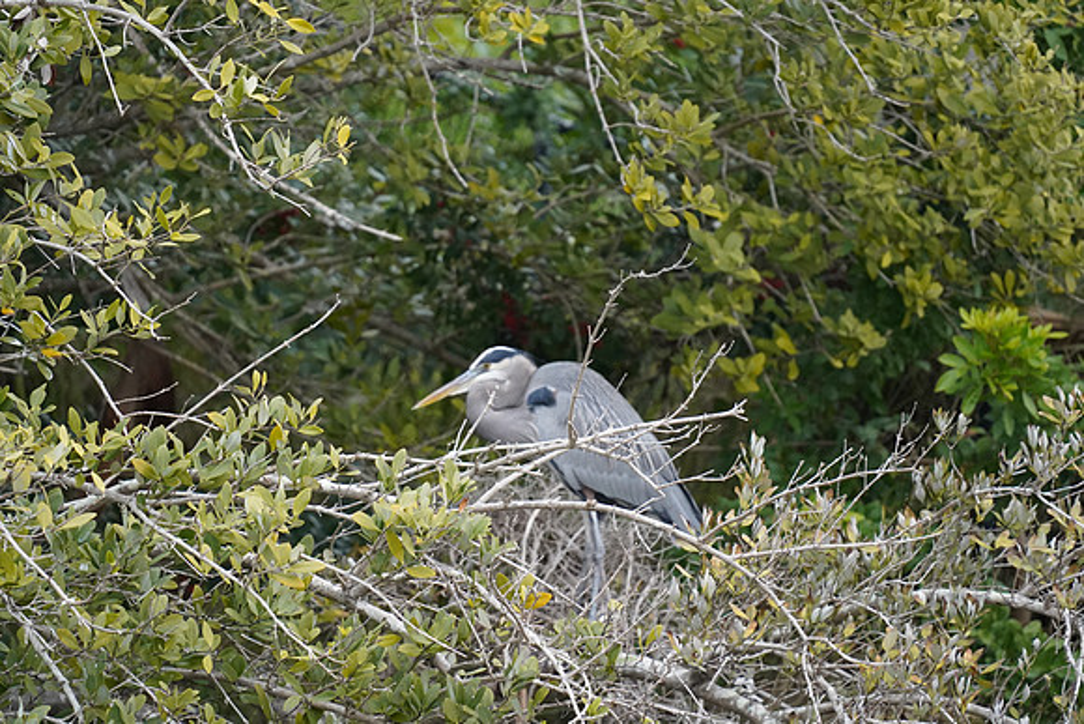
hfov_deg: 3.4
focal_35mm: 600
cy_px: 362
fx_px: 18070
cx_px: 542
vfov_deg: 2.3
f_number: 6.3
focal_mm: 600
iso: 6400
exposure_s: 1/2000
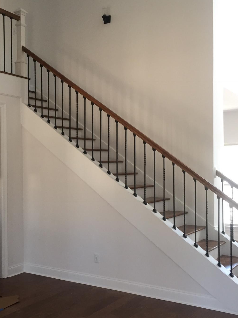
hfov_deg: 33.1
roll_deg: +0.6
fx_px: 394
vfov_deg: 43.8
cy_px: 170
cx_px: 69
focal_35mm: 43
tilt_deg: -0.6
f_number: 2.2
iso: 50
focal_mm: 4.15
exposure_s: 1/30
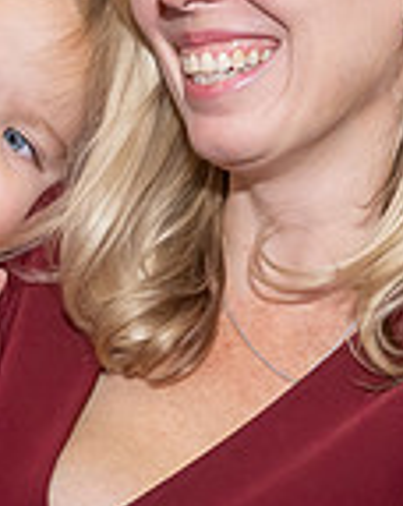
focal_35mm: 204
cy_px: 295
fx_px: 3048
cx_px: 127
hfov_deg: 7.6
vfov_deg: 9.5
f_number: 8
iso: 640
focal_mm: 26
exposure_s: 1/250
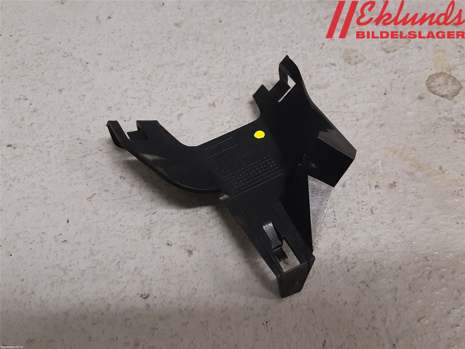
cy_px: 174
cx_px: 232
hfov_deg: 67.3
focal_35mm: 26
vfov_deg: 53.1
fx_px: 349
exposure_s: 1/50
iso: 200
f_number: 1.7
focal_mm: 3.93
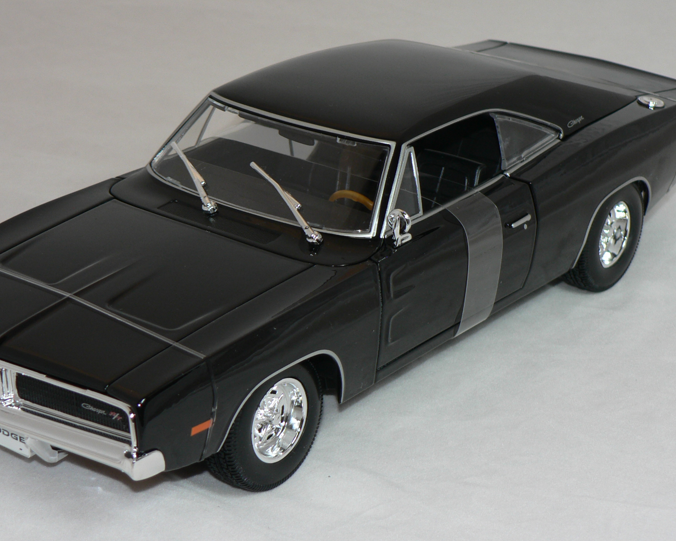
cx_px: 309
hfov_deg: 21.0
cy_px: 234
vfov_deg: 16.9
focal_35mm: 91
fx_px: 1821
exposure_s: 1/60
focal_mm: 11.2
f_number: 3.2
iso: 80
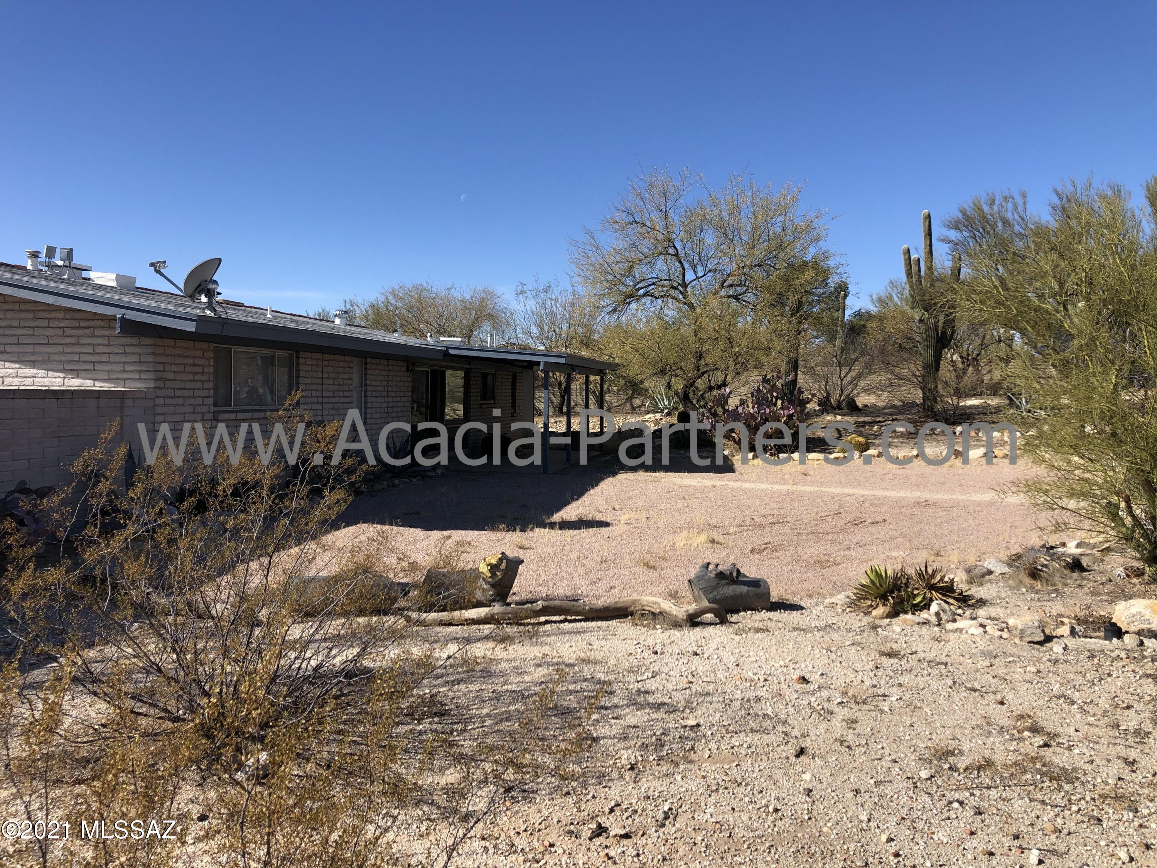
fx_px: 936
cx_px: 578
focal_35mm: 28
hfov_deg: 63.4
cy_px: 434
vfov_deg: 49.7
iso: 20
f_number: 1.8
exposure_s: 1/2114
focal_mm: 4
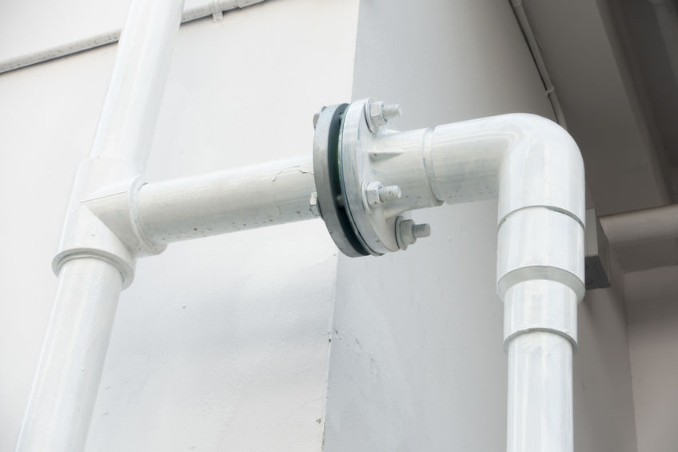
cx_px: 339
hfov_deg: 28.8
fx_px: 1318
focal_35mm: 70
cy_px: 226
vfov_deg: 19.4
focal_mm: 25.7
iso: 200
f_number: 9
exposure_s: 1/100
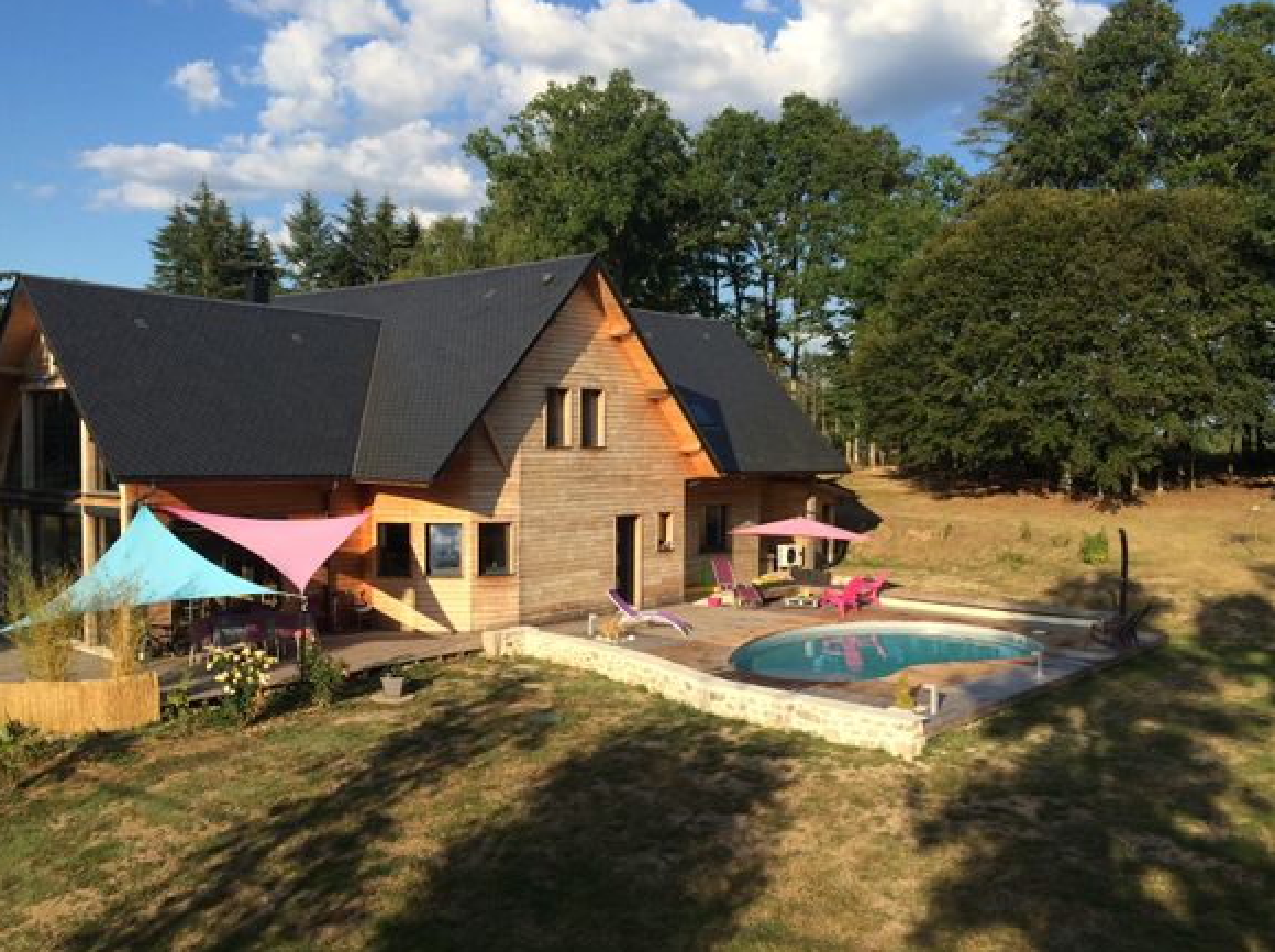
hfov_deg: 60.0
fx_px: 1103
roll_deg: +1.1
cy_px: 471
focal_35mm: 30
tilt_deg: -3.4
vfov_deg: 46.7
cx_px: 618
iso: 32
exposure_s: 1/1580
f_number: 2.2
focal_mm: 4.15
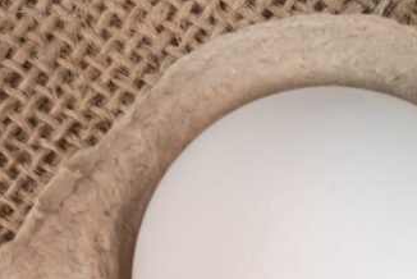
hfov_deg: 7.4
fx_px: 3188
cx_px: 591
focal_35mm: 275
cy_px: 905
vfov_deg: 4.7
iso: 500
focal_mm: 35
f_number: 9
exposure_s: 1/100
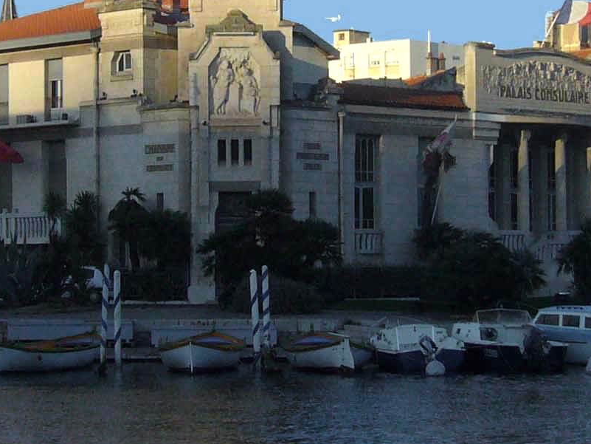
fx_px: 2100
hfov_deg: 16.0
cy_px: 147
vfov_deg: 12.0
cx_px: 208
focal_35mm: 123
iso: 100
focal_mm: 5.8
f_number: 5.6
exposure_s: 1/400
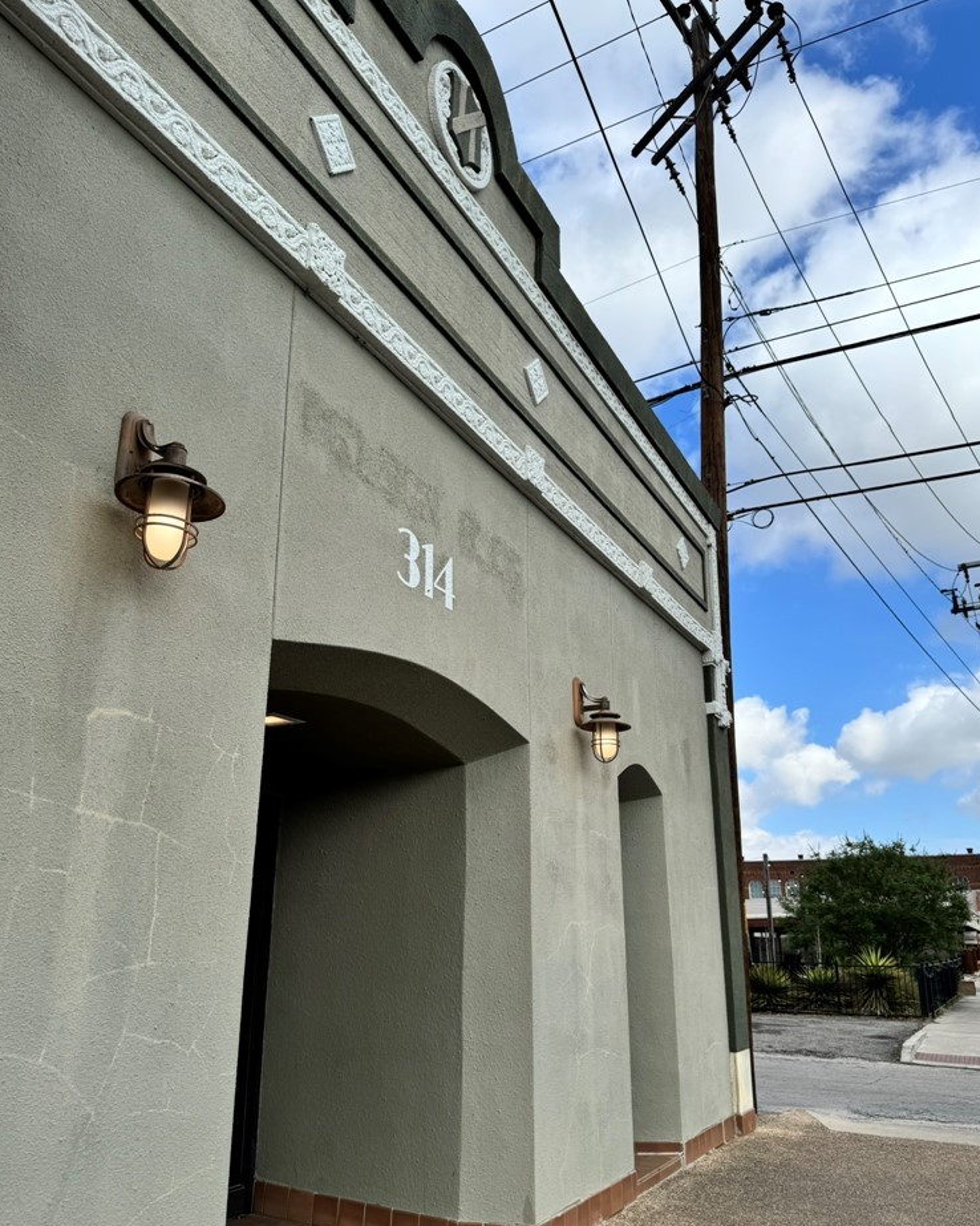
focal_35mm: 26
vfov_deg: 66.0
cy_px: 656
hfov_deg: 54.9
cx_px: 483
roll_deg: -0.3
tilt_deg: +15.6
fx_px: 943
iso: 80
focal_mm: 6.76
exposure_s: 1/3802
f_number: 1.78
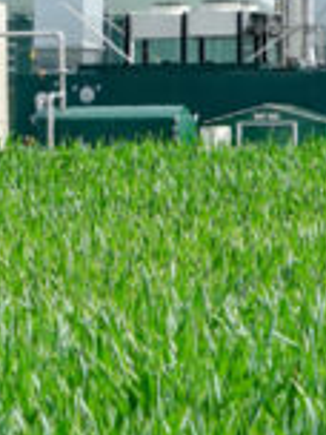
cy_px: 169
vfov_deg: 4.5
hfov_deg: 3.3
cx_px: -510
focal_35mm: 440
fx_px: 5525
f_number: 11
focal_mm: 68
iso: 100
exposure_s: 1/160
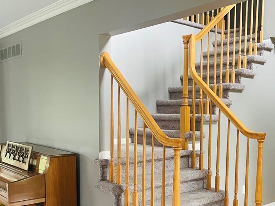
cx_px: 172
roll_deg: -0.6
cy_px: 144
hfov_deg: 43.5
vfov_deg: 33.2
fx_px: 342
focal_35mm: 43
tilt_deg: -7.4
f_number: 1.6
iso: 200
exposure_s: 1/60
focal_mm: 5.1
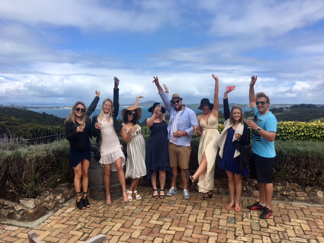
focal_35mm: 29
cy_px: 122
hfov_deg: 61.7
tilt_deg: -3.7
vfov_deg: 48.2
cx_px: 162
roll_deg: -0.4
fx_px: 271
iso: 25
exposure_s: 1/1876
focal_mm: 4.15
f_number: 2.2
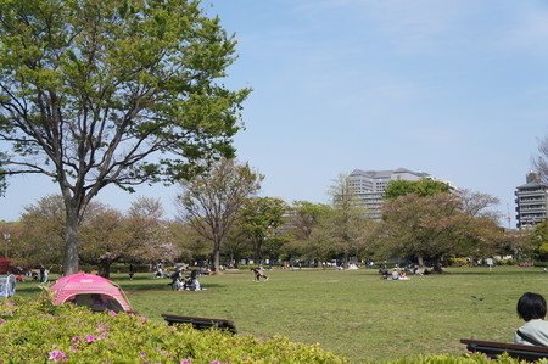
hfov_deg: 41.2
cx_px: 274
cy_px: 182
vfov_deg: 28.0
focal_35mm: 48
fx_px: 730
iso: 200
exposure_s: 1/500
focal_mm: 32
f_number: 8
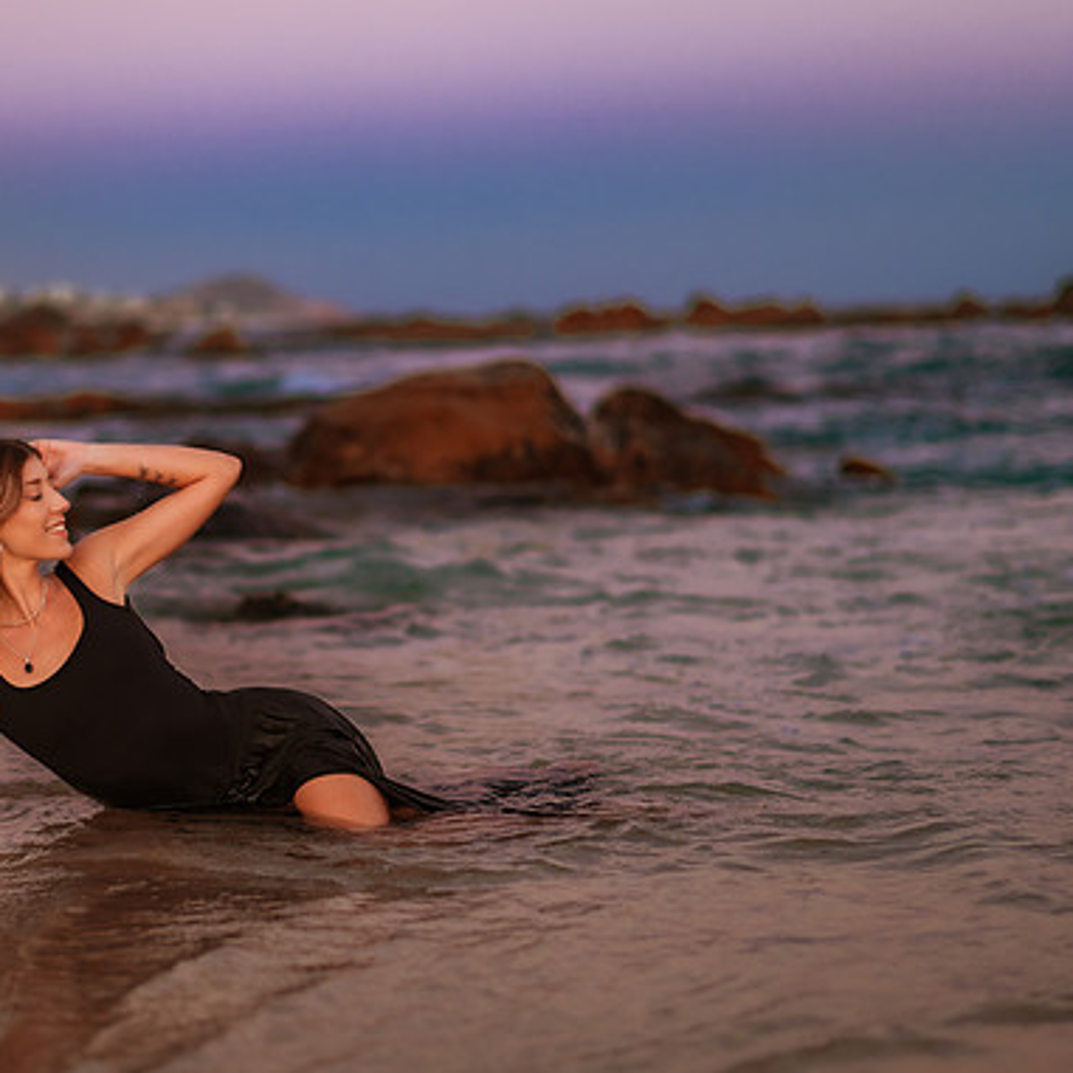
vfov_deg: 23.1
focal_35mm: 75
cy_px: 542
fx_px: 2630
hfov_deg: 22.9
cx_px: 335
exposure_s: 1/500
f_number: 1.4
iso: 400
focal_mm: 58
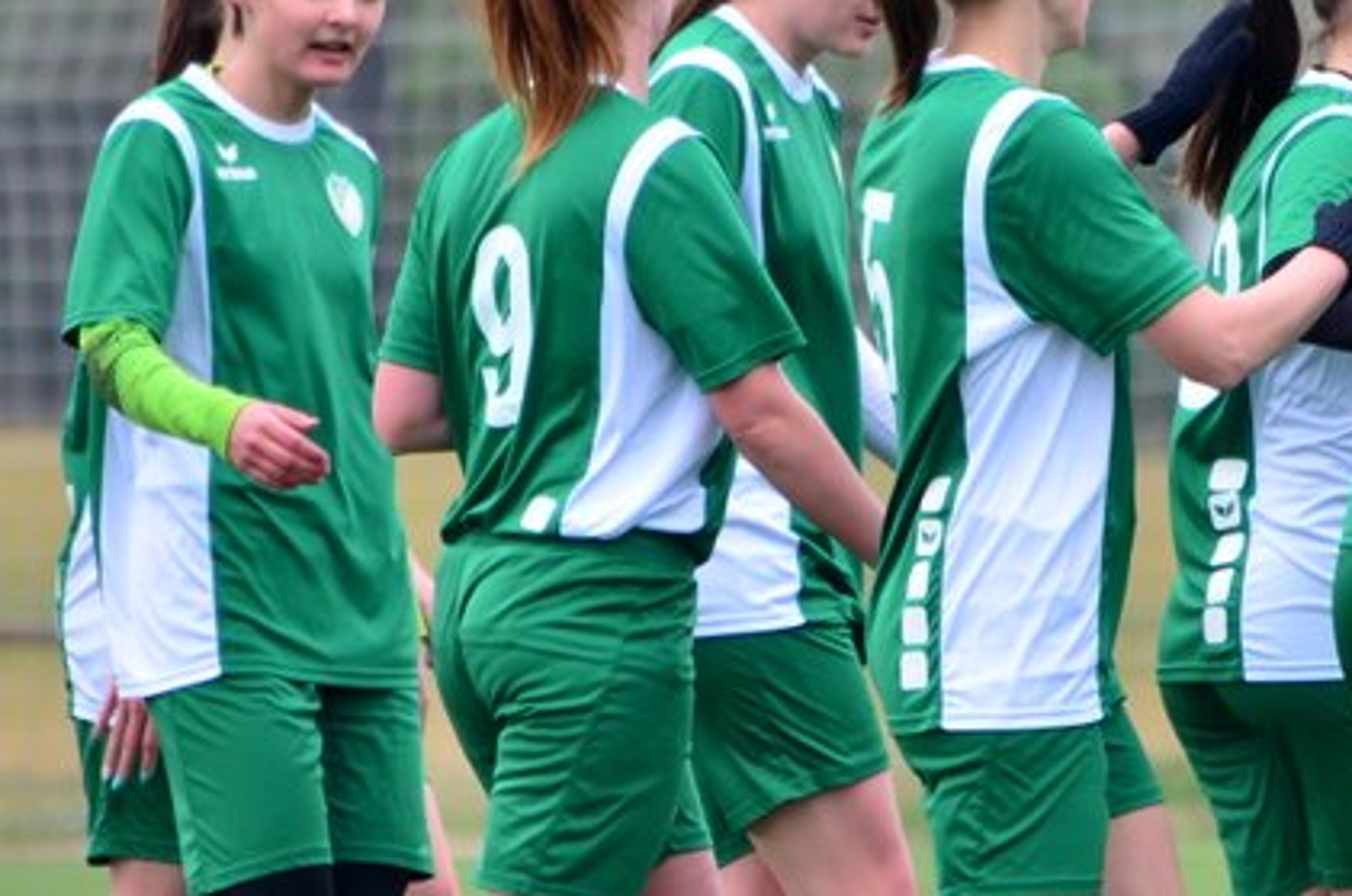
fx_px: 40033
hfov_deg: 1.9
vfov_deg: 1.3
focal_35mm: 1068
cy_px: 702
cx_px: 1227
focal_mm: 300
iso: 400
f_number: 5.6
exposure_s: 1/400
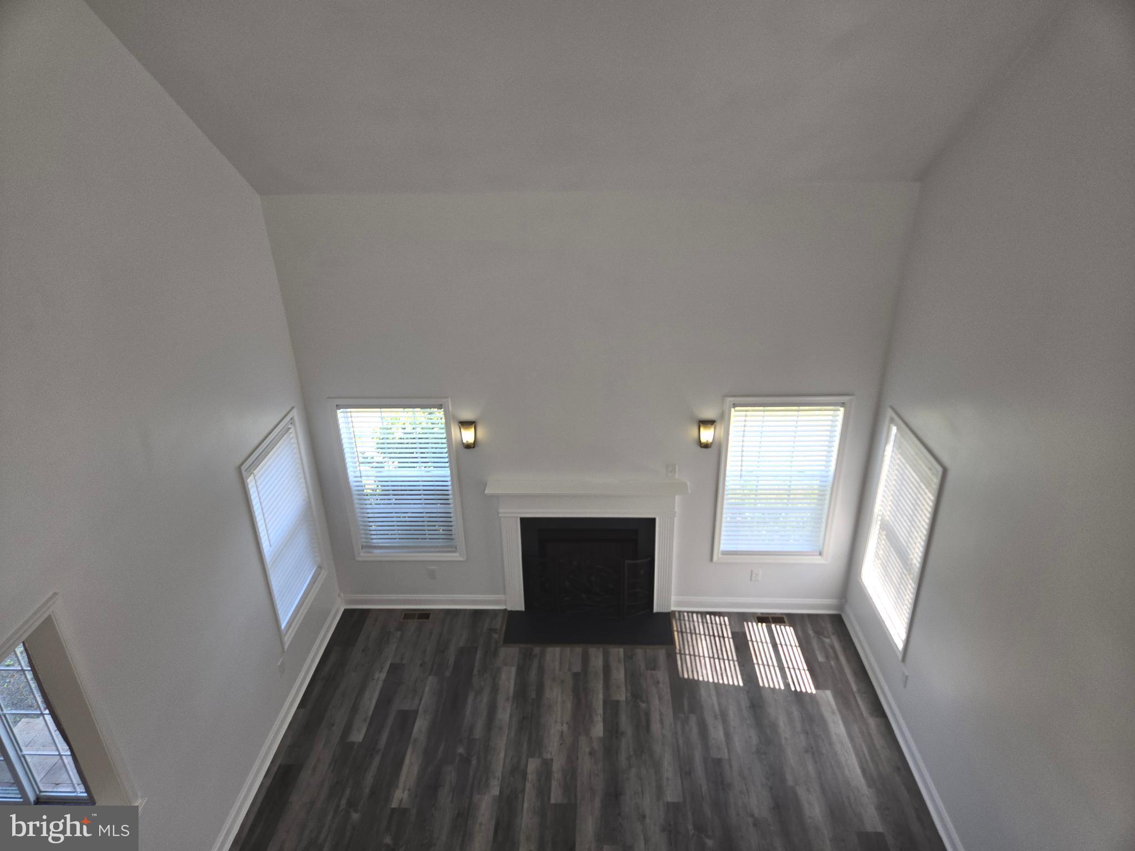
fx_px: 754
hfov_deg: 73.9
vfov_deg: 58.9
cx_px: 568
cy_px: 426
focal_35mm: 23
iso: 32
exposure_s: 1/120
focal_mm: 5.4
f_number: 1.8
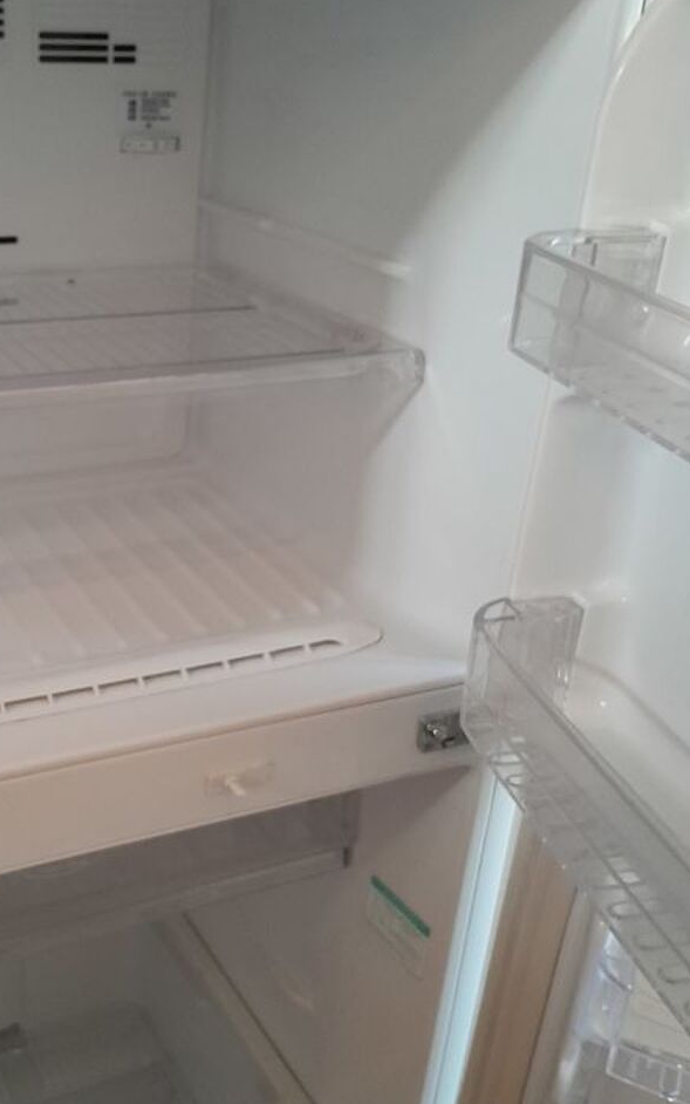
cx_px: 138
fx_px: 1173
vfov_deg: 50.4
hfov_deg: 31.9
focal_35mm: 39
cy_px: 578
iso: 500
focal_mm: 3.98
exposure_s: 1/33
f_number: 1.8
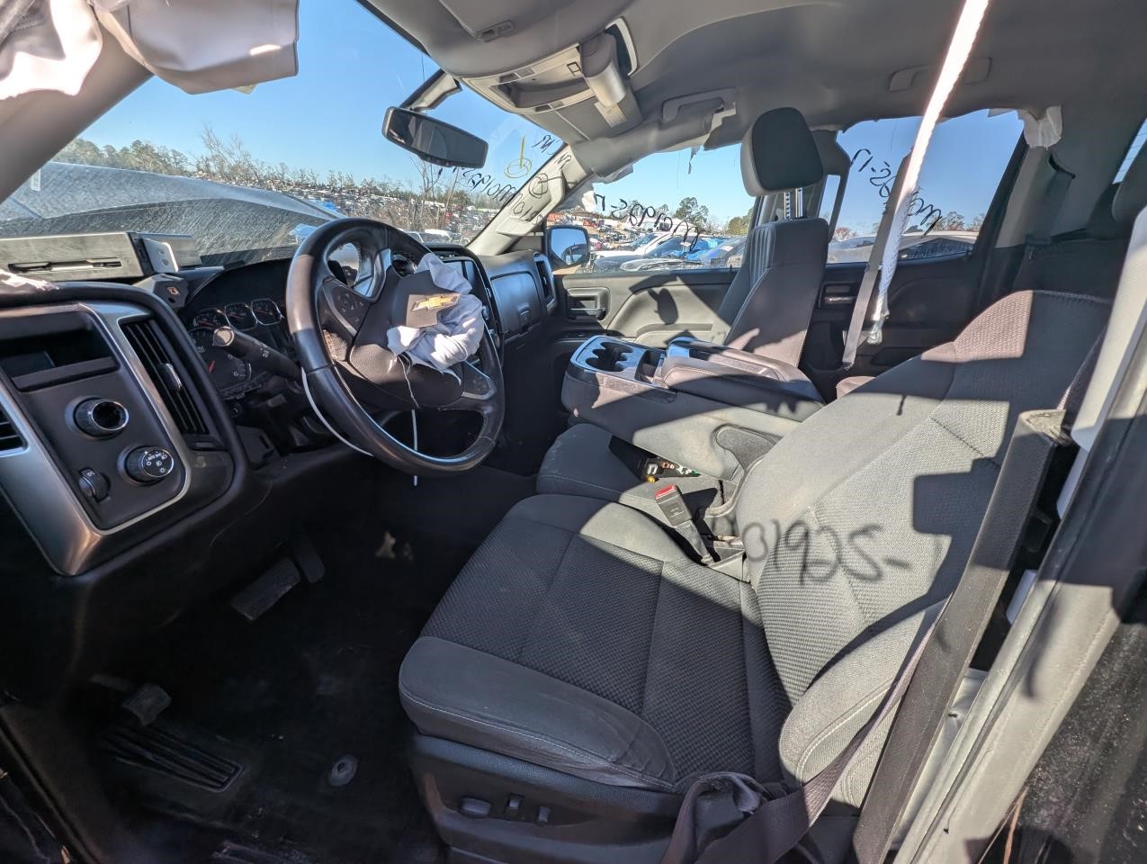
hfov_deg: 106.1
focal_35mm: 13
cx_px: 574
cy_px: 432
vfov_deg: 90.1
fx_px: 431
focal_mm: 1.95
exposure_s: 1/490
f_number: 2.2
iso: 42
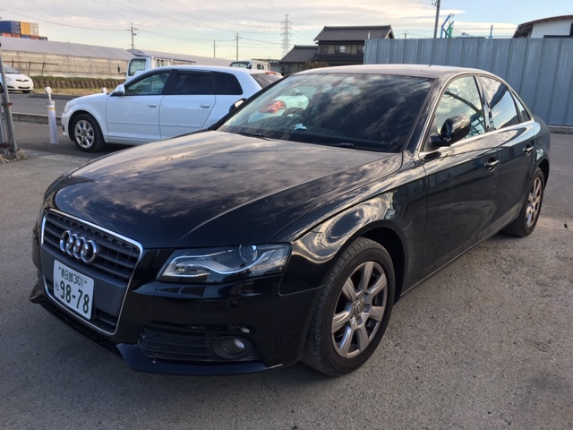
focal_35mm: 29
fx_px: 480
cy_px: 215
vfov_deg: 48.2
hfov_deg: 61.7
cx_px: 286
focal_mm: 4.15
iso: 25
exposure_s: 1/231
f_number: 2.2
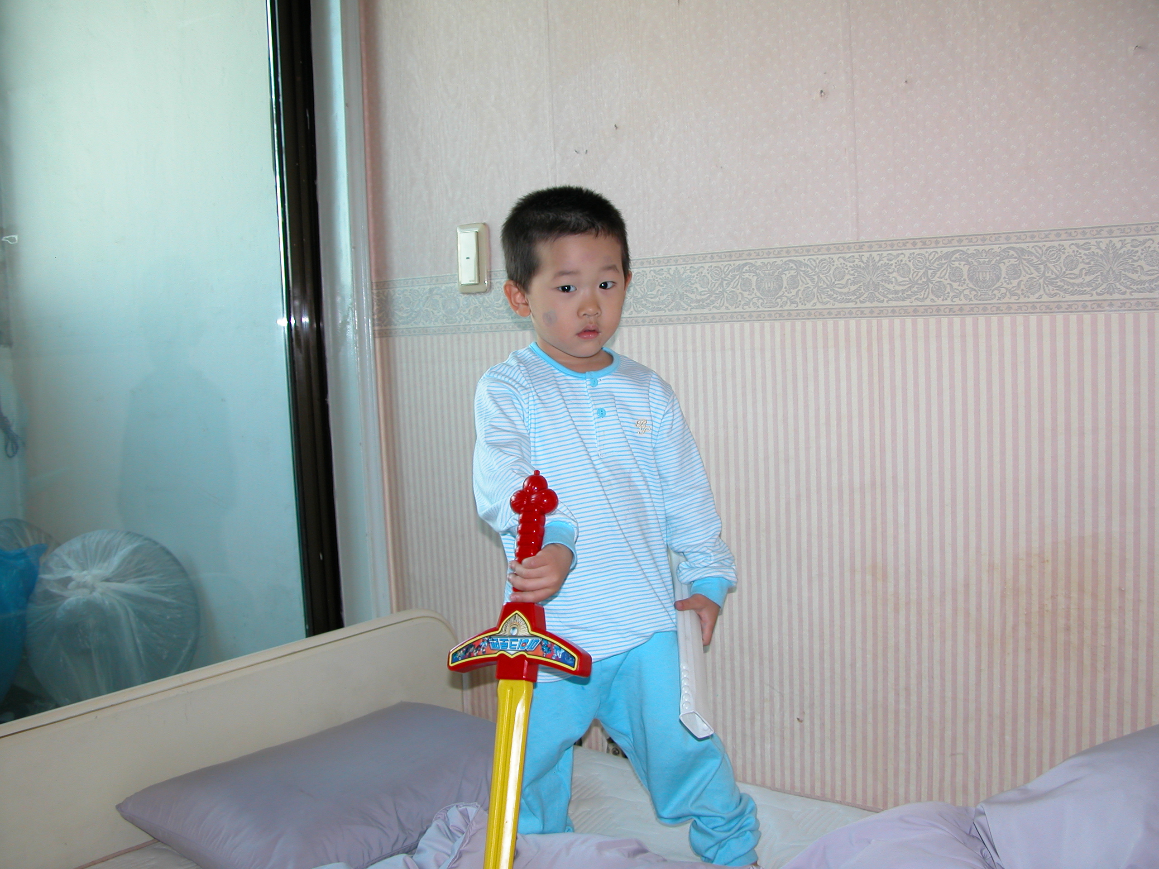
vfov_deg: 41.8
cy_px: 434
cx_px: 580
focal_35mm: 34
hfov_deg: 54.0
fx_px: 1138
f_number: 2.8
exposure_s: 1/30
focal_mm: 8.9
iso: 100
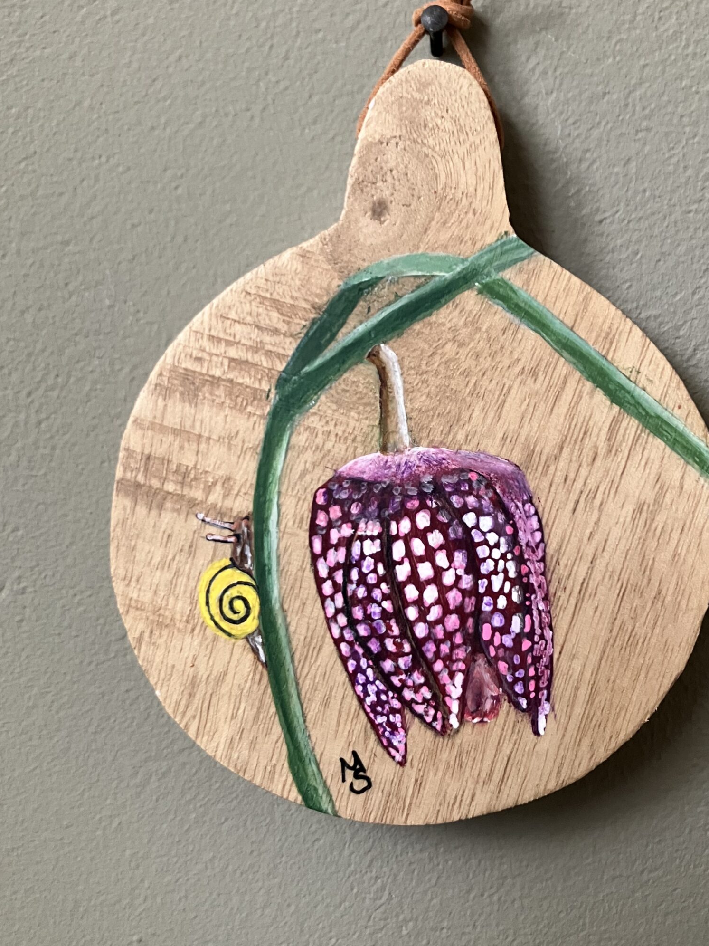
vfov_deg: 51.3
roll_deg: -1.3
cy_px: 424
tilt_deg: -6.5
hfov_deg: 39.5
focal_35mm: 36
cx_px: 429
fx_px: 983
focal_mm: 3.99
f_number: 1.8
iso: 250
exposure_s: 1/60
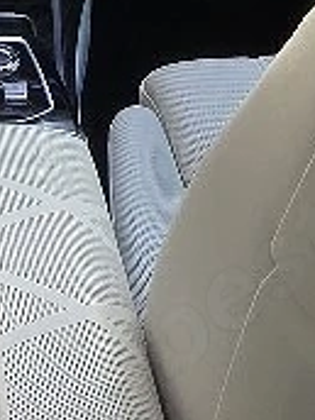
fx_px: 1225
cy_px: -353
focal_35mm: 101
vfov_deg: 16.2
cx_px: 5
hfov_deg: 14.4
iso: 50
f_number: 2.2
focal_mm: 2.2
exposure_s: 1/132
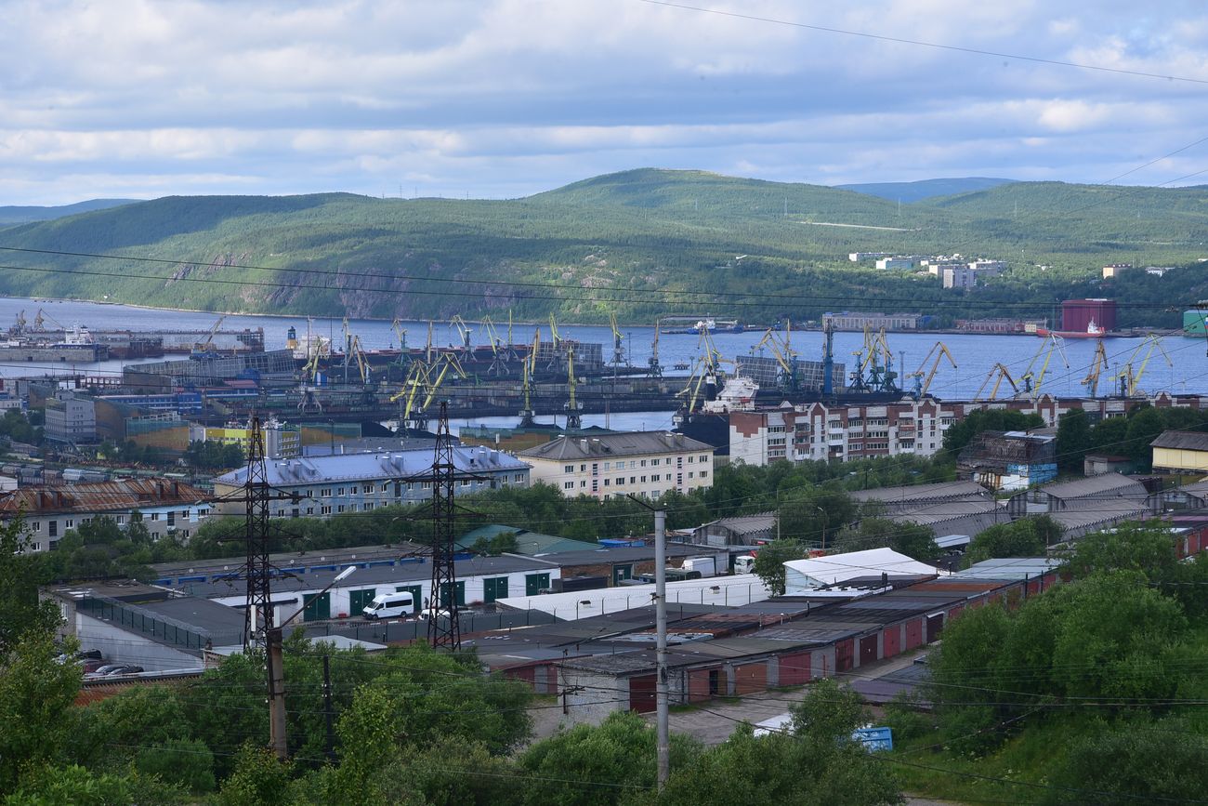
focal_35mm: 50
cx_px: 604
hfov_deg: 39.6
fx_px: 1678
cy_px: 403
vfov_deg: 27.0
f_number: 18
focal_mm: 50
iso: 400
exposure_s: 1/125
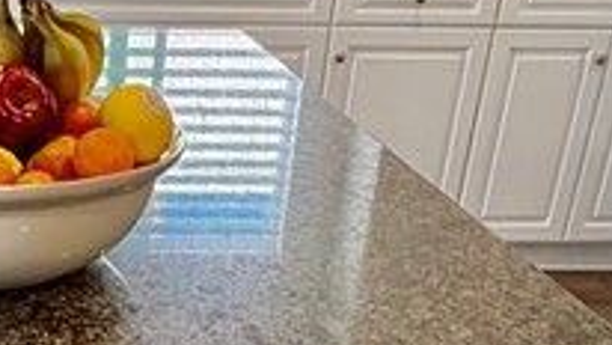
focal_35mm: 76
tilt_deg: -30.8
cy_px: 526
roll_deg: -0.8
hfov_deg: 26.5
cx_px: 15
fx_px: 1234
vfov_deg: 14.7
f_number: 2.2
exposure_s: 1/60
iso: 200
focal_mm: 2.22
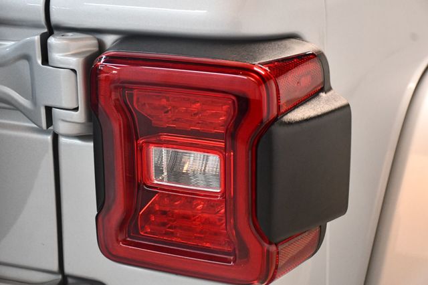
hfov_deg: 26.0
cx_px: 214
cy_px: 142
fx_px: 927
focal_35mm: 78
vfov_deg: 17.5
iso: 3200
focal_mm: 52
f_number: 4.8
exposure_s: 1/60
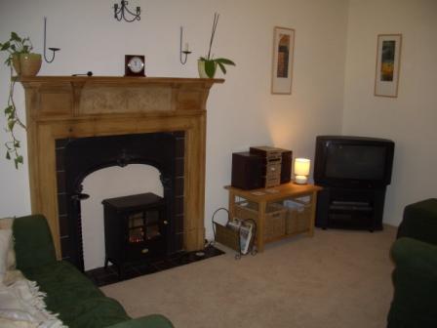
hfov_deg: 52.6
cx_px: 218
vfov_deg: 40.7
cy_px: 164
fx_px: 442
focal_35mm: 35
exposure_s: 1/60
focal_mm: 5.8
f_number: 2.6
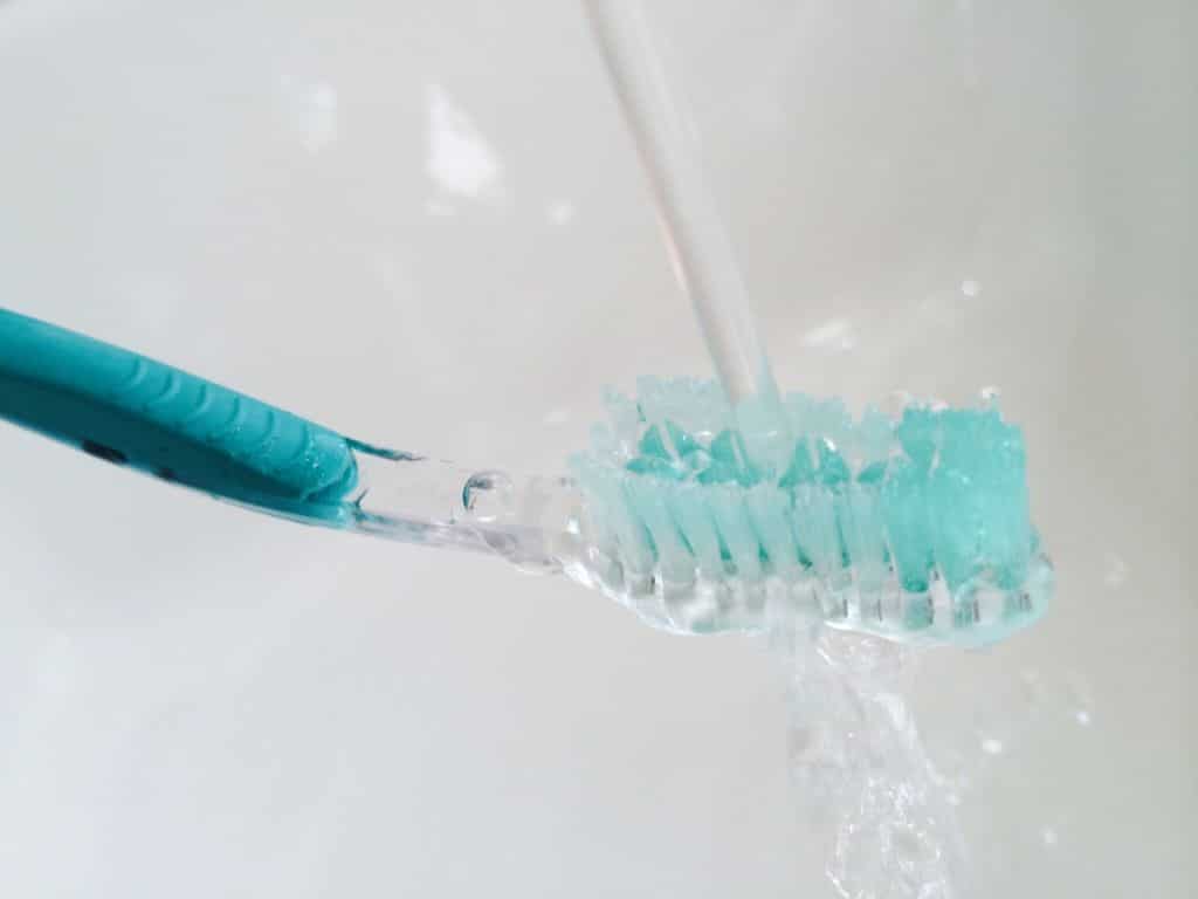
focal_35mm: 30
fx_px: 1038
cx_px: 599
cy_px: 450
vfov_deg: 46.8
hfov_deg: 60.0
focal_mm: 4.12
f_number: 2.2
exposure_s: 1/211
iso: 32
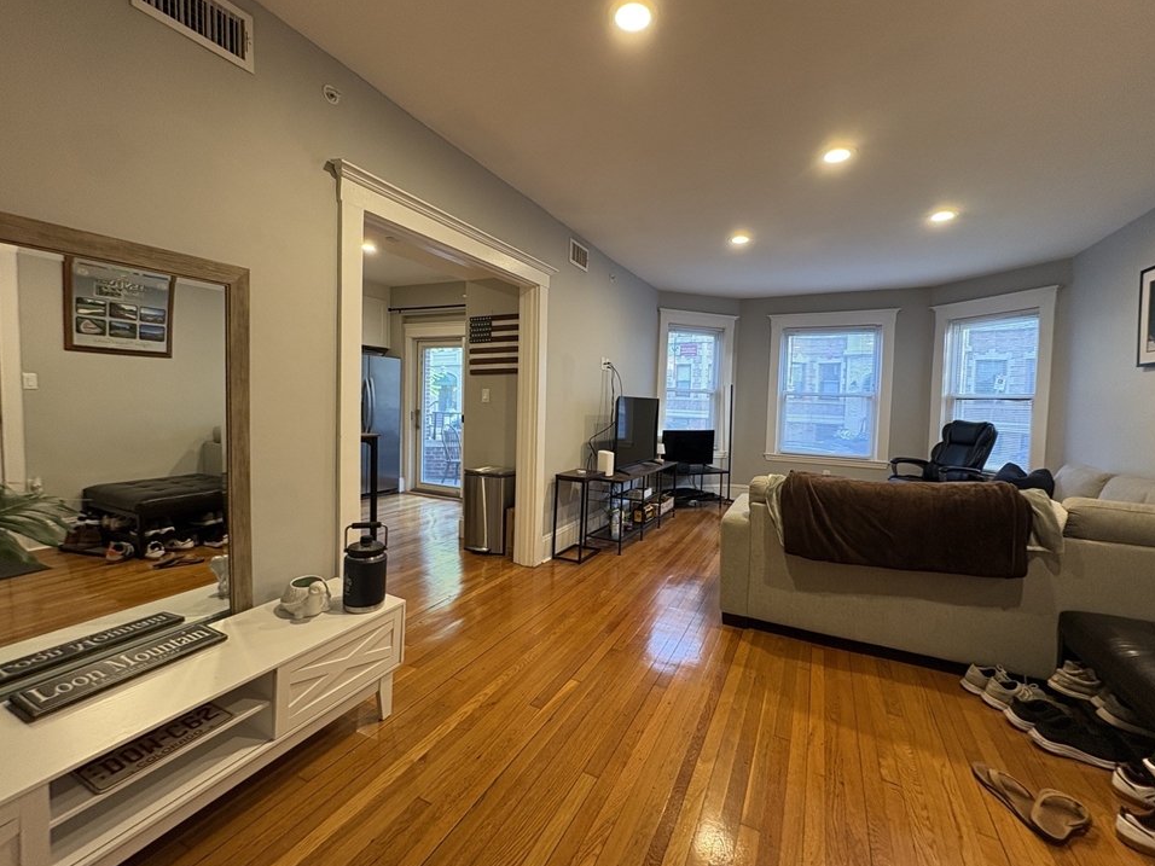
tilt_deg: -3.3
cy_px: 420
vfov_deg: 81.7
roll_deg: -1.2
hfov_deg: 98.2
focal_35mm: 15
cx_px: 580
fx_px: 500
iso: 160
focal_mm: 2.22
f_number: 2.2
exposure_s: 1/60
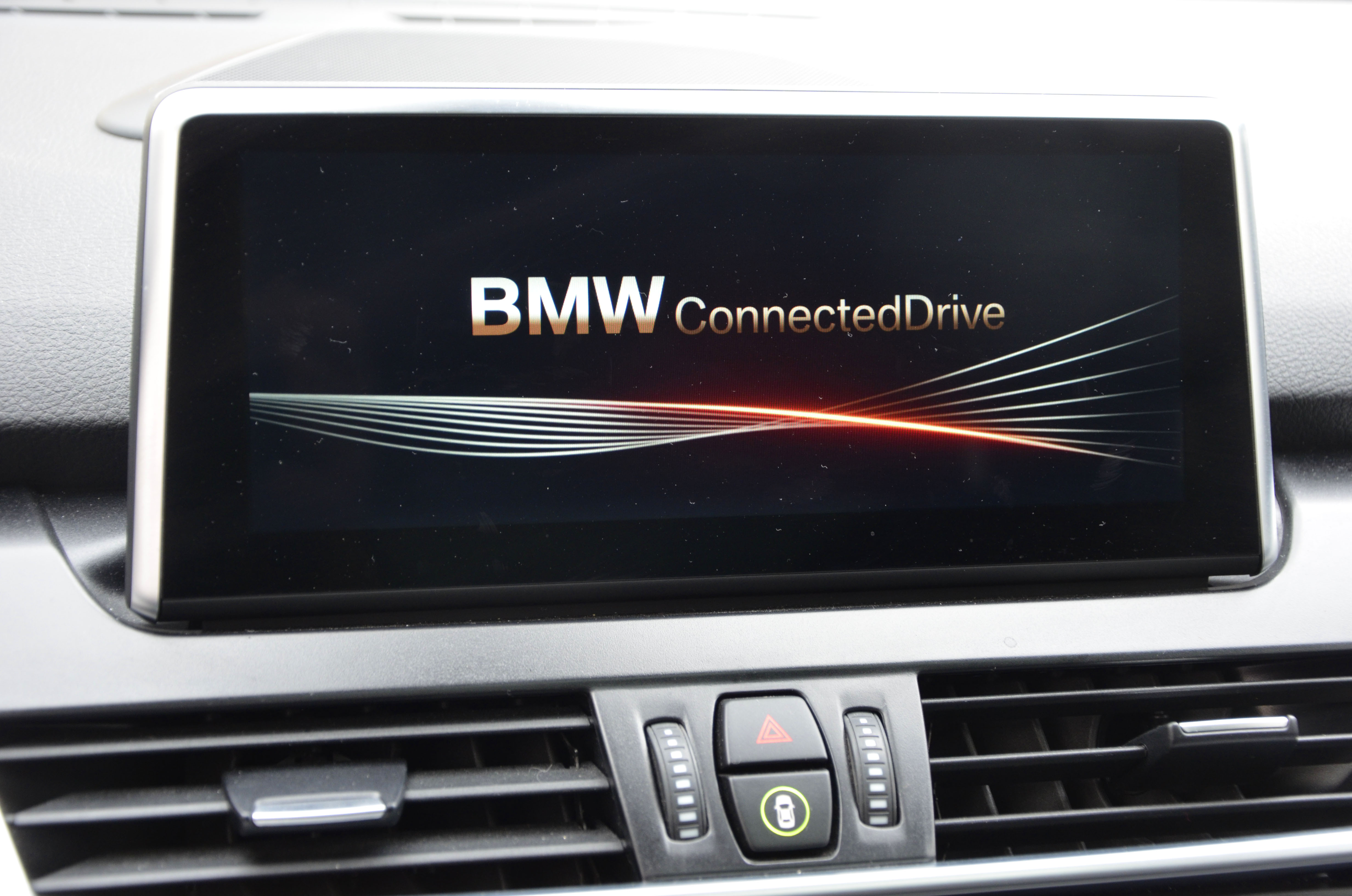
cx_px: 676
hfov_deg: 32.0
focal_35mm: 63
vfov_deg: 21.5
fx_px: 2361
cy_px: 448
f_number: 4.8
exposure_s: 1/60
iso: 720
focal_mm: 42
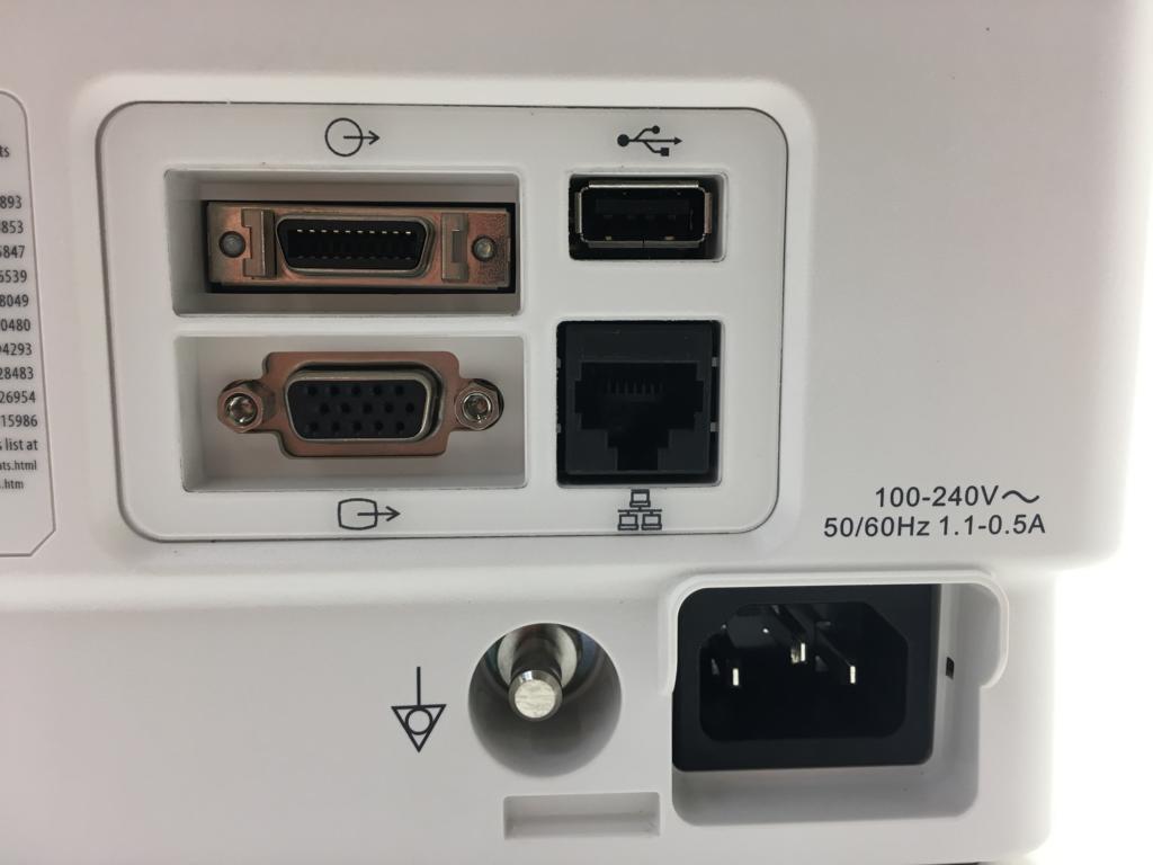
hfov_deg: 61.7
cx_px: 576
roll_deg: +0.0
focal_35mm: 29
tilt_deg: -3.7
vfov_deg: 48.2
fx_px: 966
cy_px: 432
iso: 32
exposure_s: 1/33
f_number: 2.2
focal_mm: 4.15
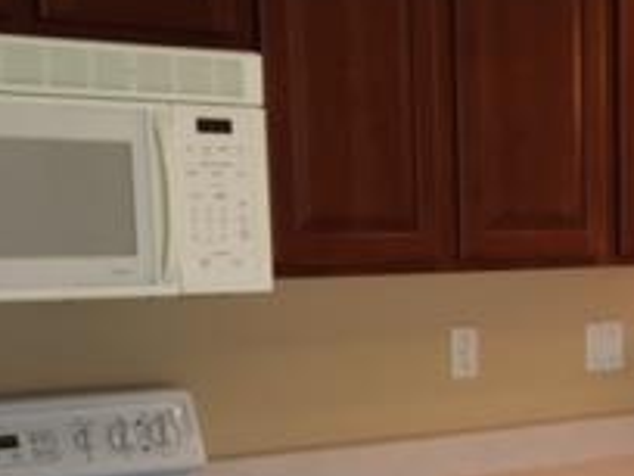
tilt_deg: -13.0
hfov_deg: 20.6
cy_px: 554
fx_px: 1667
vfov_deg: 15.7
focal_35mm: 91
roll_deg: +0.2
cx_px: 684
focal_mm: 4.15
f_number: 2.2
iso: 40
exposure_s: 1/60
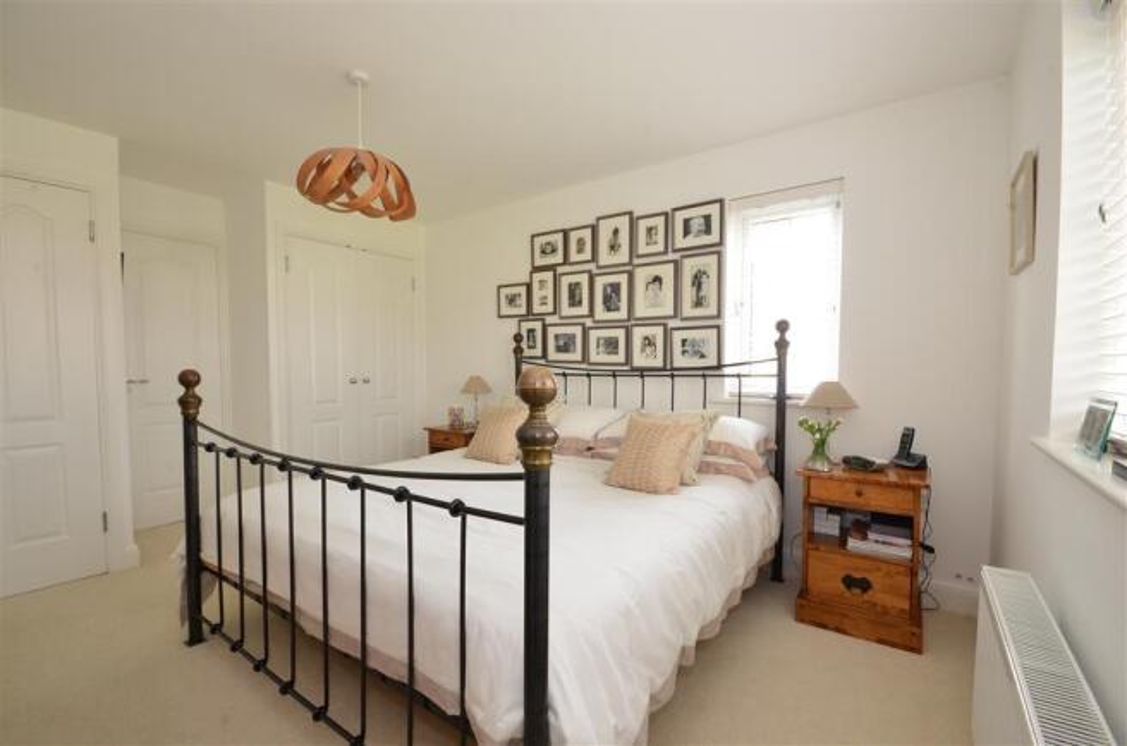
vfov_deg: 77.0
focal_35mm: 15
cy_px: 373
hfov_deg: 100.5
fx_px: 468
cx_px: 564
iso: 640
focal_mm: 10
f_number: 11
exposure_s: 1/6
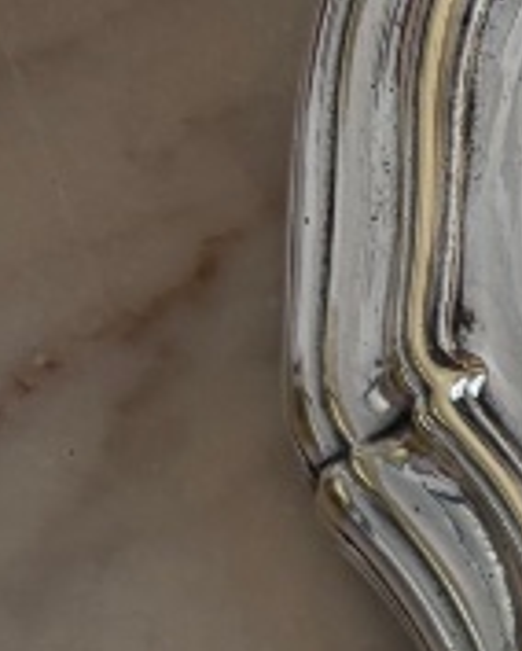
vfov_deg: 10.6
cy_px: 1140
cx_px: 1640
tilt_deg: -85.2
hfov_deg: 7.7
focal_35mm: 172
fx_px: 3316
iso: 100
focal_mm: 5.96
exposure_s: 1/122
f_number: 1.6
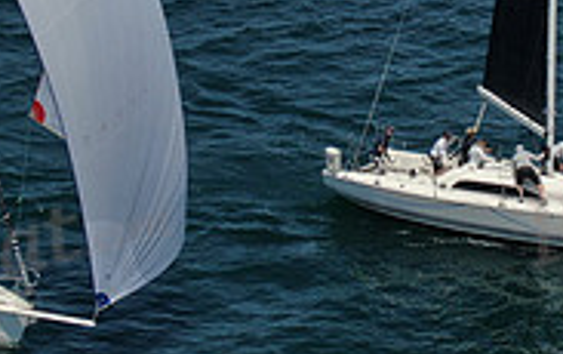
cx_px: 351
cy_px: 45
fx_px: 2474
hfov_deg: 13.0
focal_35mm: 161
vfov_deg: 8.2
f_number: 3.8
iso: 100
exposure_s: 1/1600
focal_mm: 8.6
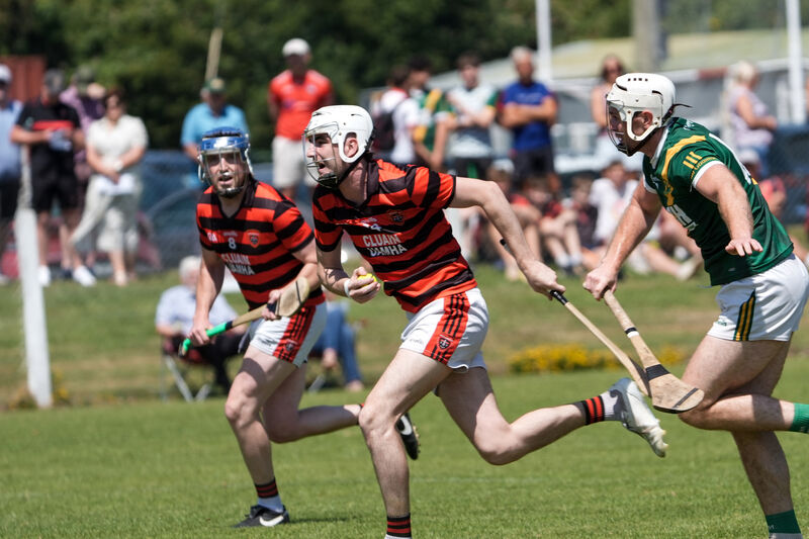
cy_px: 270
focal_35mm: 374
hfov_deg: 5.5
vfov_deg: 3.7
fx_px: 8402
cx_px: 404
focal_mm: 374
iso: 320
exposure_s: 1/1250
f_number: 6.3
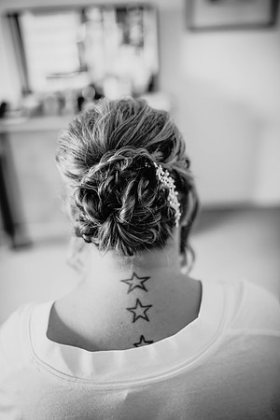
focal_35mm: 35
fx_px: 408
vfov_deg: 54.4
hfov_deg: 37.9
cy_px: 210
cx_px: 140
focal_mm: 35
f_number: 2
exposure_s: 1/200
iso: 720
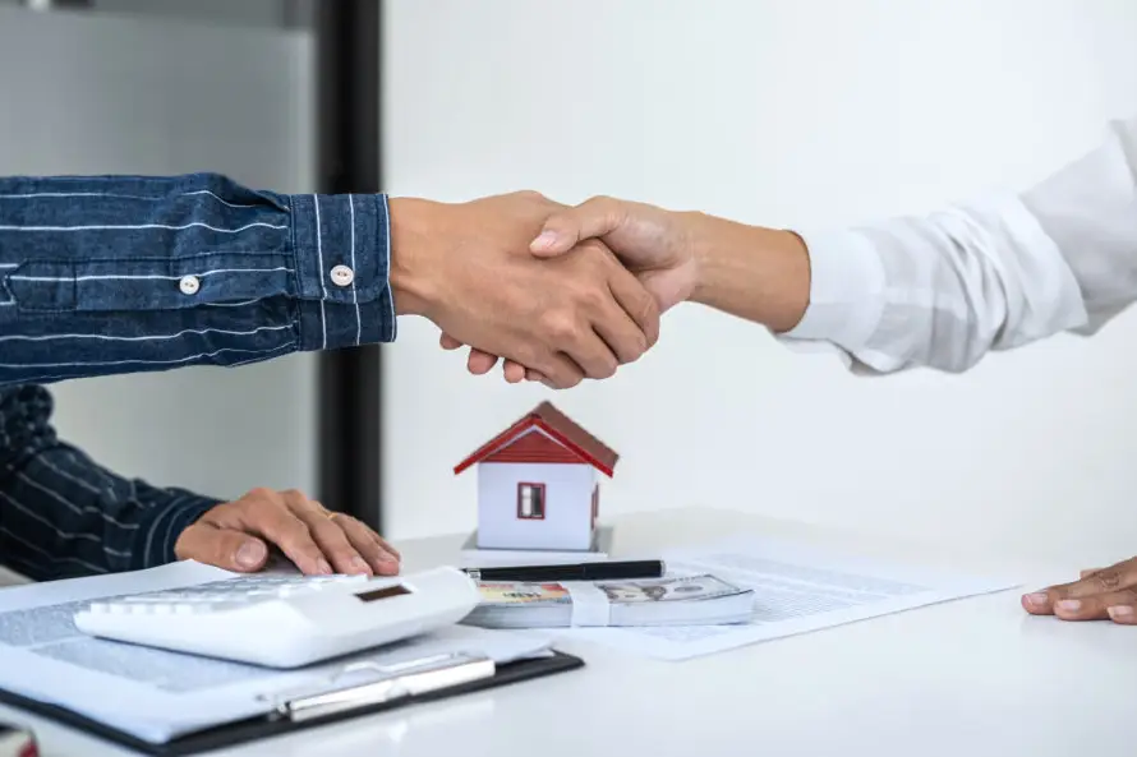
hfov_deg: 37.5
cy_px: 378
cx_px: 568
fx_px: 1673
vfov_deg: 25.5
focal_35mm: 53
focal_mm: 35
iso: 160
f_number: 2.8
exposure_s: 1/125
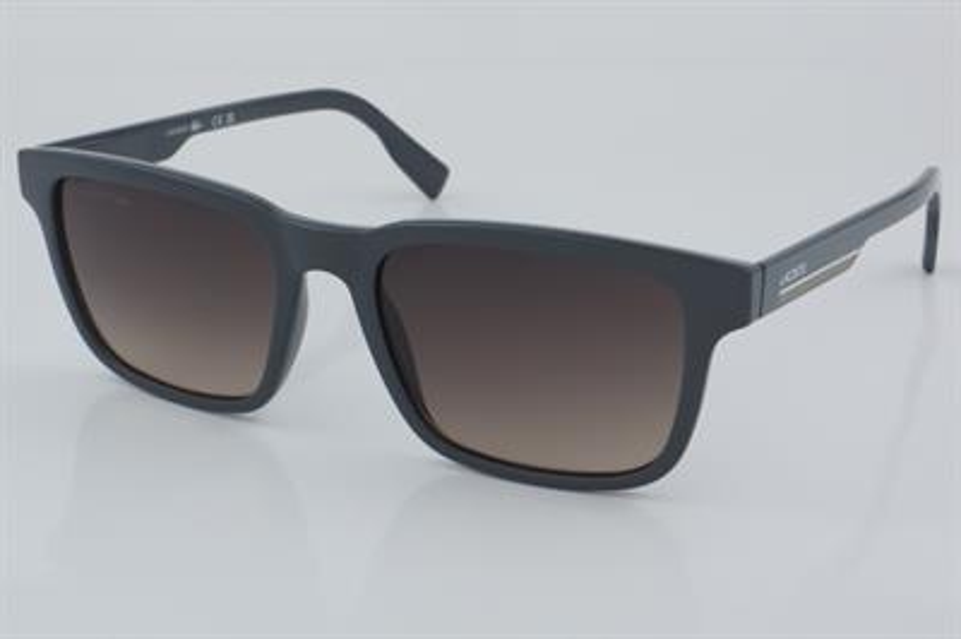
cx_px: 480
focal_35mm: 75
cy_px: 320
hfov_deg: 27.0
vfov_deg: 18.2
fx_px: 2000
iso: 100
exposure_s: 1/4
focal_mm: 50
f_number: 32
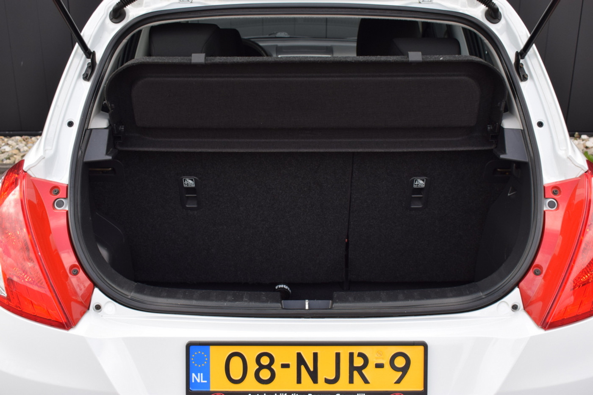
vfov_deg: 31.9
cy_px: 198
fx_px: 692
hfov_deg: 46.4
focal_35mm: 42
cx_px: 296
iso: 400
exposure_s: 1/250
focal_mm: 28
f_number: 8
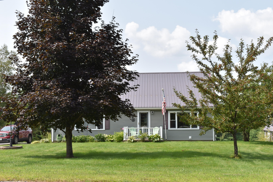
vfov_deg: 28.9
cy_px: 91
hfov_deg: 42.3
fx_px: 353
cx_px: 136
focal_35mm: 46
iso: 100
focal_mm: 31
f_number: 8
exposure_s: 1/200
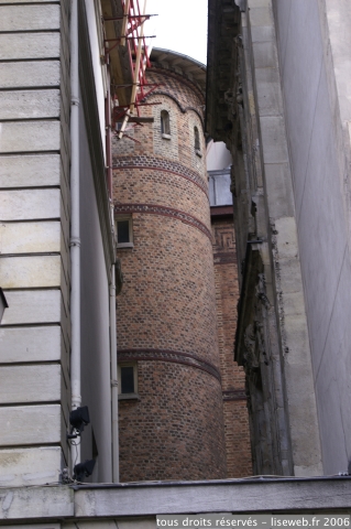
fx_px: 1099
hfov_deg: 18.1
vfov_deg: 27.0
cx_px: 176
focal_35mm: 75
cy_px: 264
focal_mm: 50
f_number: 5.6
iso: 100
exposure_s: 1/13
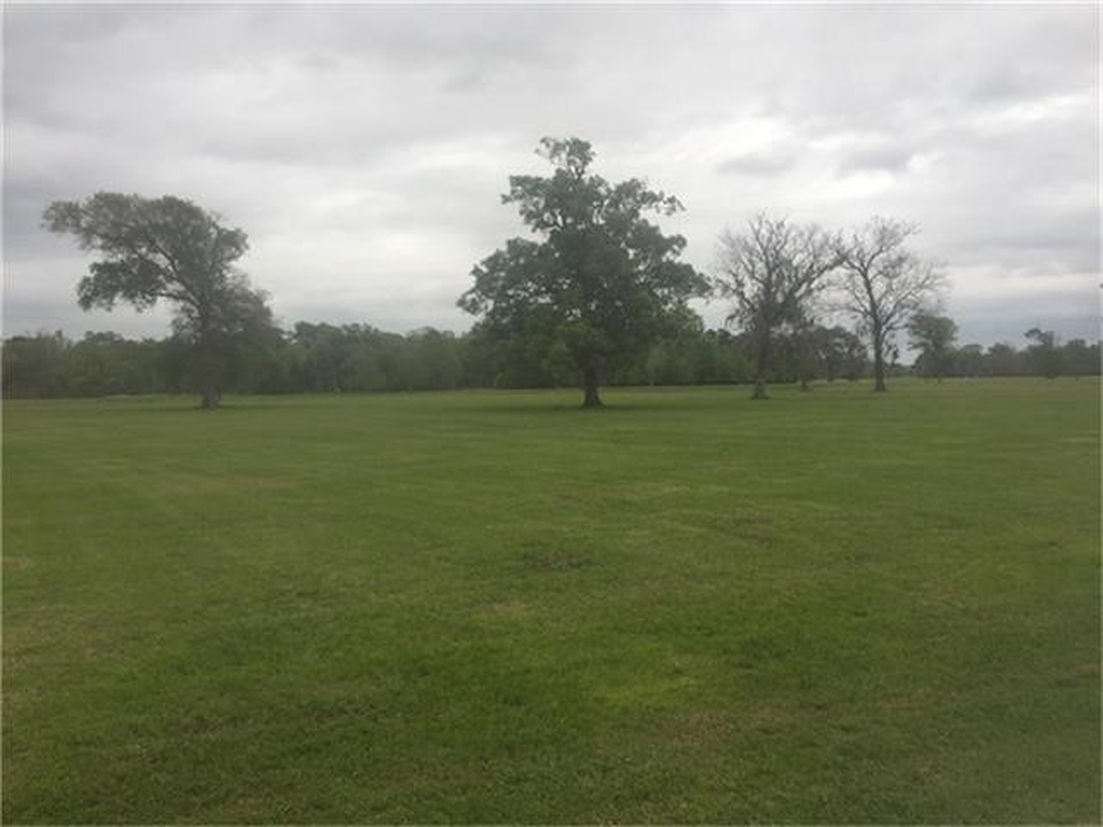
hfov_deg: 61.7
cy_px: 414
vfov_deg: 48.2
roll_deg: +1.6
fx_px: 924
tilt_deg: -2.4
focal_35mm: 29
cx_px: 552
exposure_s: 1/284
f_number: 2.2
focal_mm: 4.15
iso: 32
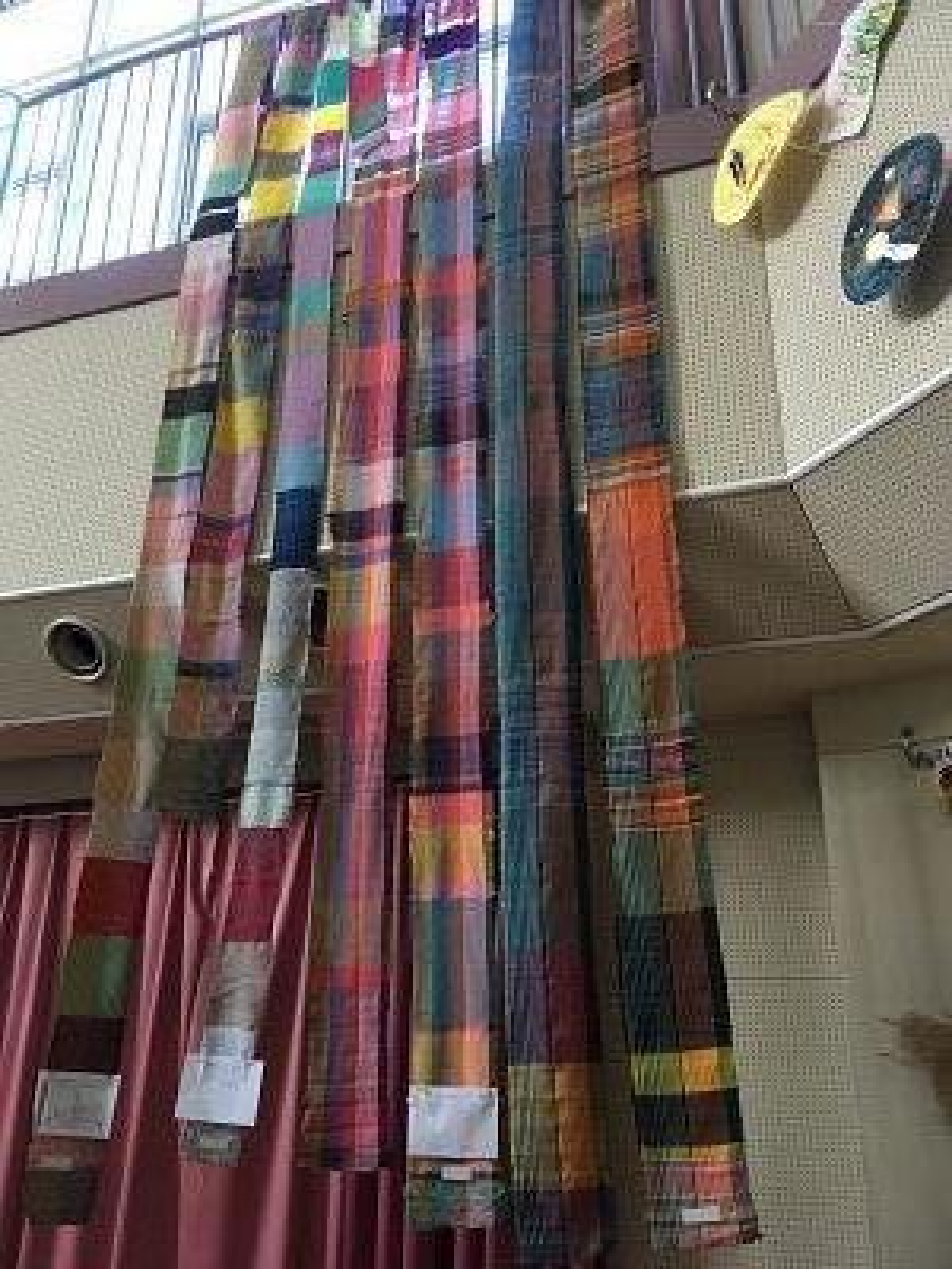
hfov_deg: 48.2
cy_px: 634
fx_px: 1063
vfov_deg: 61.7
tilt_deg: +22.1
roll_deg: +0.1
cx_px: 476
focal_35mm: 29
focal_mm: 4.2
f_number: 2.2
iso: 125
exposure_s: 1/30
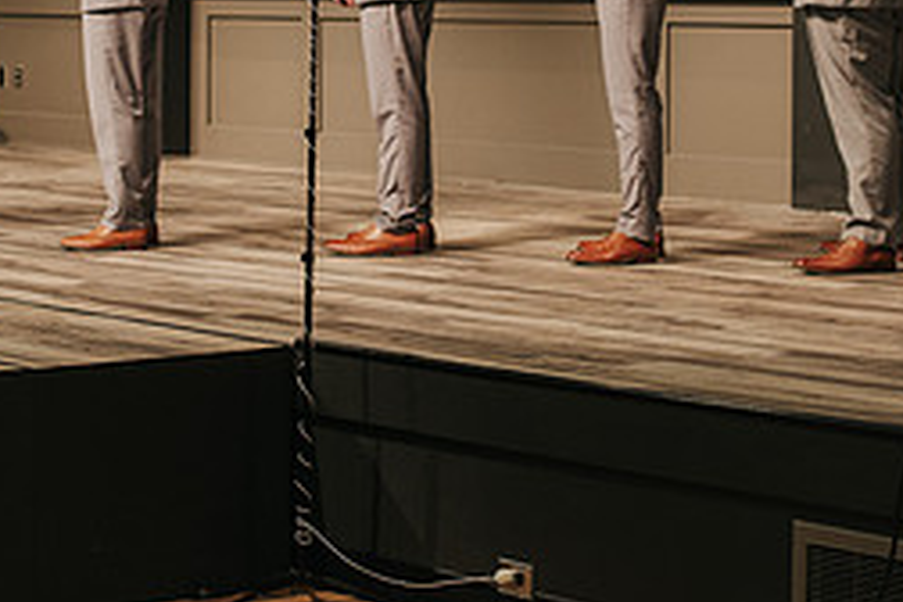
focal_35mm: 115
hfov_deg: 17.8
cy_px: -77
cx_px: 326
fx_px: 2884
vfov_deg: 11.7
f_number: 3.2
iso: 1000
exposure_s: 1/200
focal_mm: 50
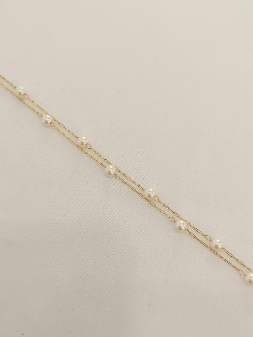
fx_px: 458
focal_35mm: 47
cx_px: 126
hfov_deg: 30.9
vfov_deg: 40.4
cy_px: 168
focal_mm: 4.75
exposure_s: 1/50
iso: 100
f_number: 1.8
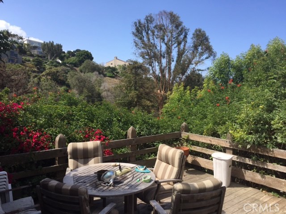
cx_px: 143
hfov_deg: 61.7
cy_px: 107
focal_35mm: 29
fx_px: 240
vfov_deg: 48.2
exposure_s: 1/1582
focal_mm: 4.15
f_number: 2.2
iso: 32
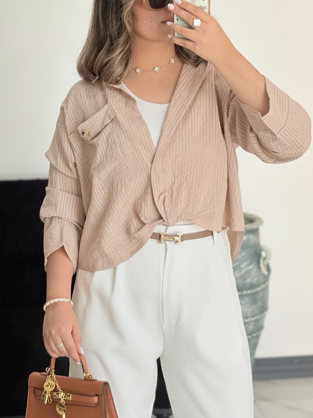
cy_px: 209
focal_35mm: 52
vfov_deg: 36.8
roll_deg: +0.9
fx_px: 627
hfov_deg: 28.0
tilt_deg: -14.0
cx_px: 156
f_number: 1.6
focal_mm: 5.96
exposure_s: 1/251
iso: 40
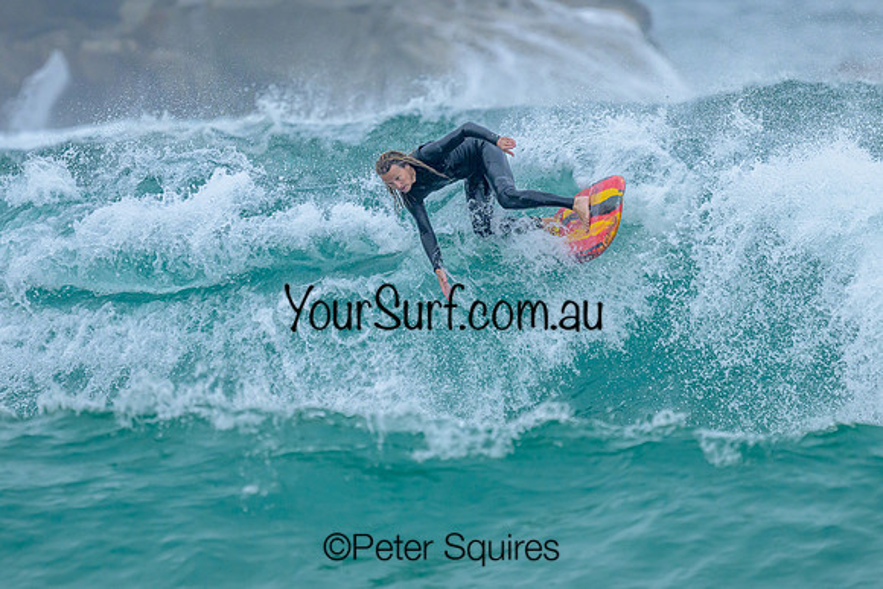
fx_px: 26976
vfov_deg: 1.3
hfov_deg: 1.9
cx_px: 440
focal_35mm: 1100
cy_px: 318
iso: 1250
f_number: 6.3
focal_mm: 800
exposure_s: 1/3200
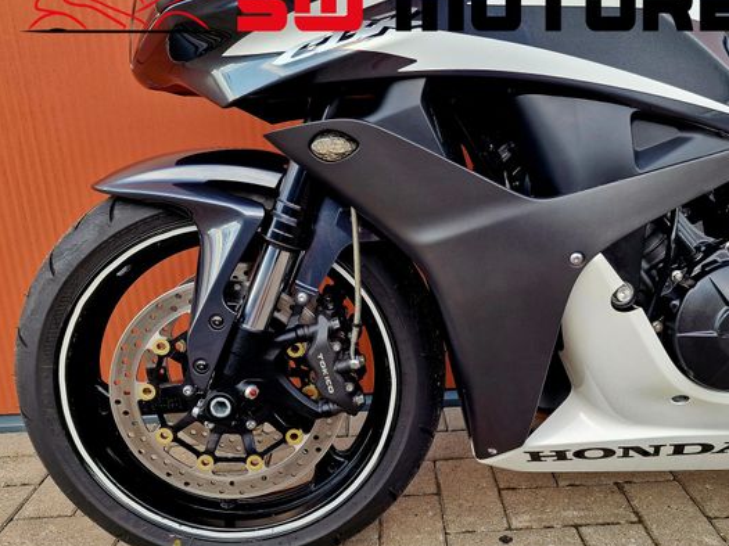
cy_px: 295
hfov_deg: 63.2
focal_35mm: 28
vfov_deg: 49.7
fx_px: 589
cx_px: 419
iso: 50
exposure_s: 1/182
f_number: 1.8
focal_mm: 6.4
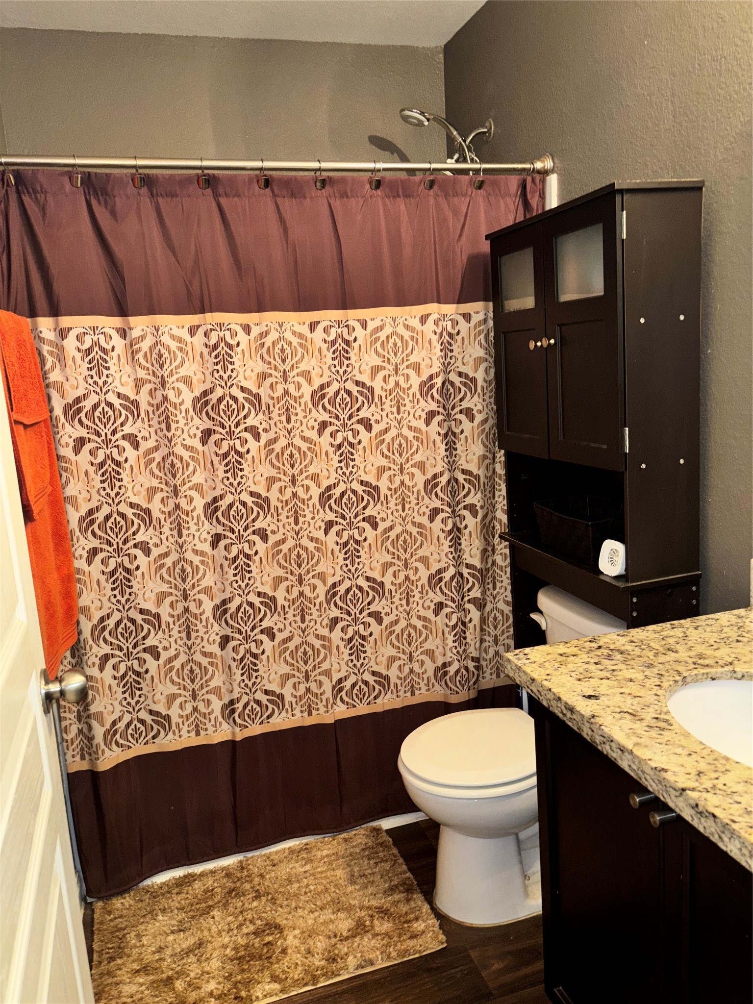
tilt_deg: -10.1
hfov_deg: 53.1
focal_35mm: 26
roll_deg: +3.1
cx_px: 376
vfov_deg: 67.3
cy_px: 502
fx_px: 754
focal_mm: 5.96
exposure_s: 1/11
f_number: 1.6
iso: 125
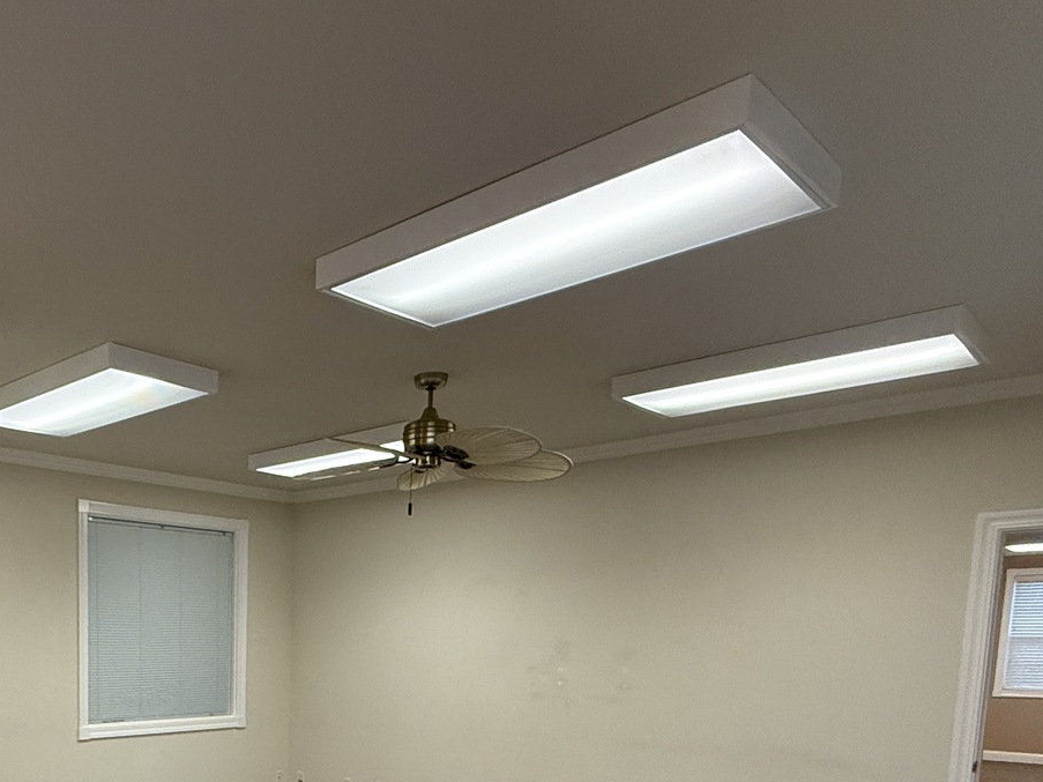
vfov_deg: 40.7
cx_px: 164
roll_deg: -0.6
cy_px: 751
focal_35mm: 31
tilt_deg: -7.1
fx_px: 934
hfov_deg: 53.2
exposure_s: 1/120
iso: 320
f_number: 2.2
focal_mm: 2.22
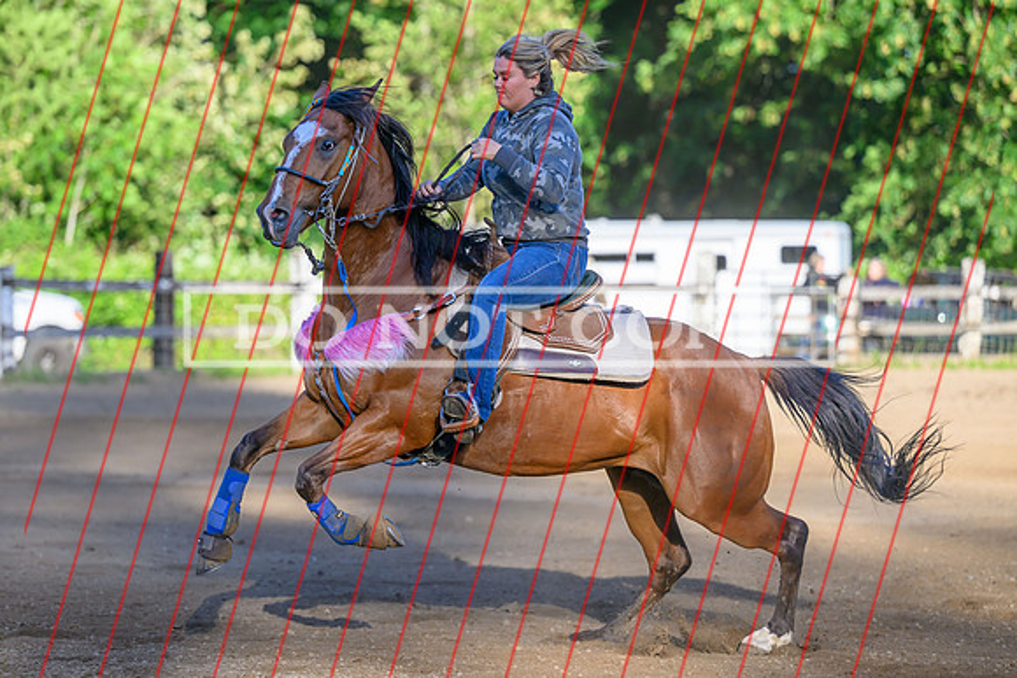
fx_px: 4598
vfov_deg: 8.4
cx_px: 447
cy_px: 333
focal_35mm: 163
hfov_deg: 12.6
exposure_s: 1/2500
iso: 360
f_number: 2.8
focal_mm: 125
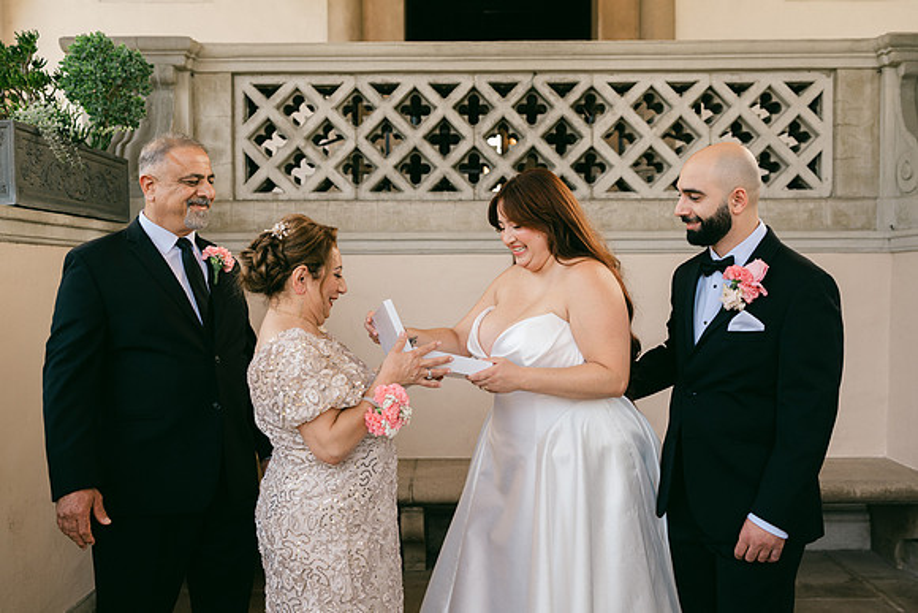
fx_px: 893
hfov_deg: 54.4
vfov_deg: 37.9
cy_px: 306
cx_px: 459
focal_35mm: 35
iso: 160
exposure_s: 1/320
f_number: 3.2
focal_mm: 35
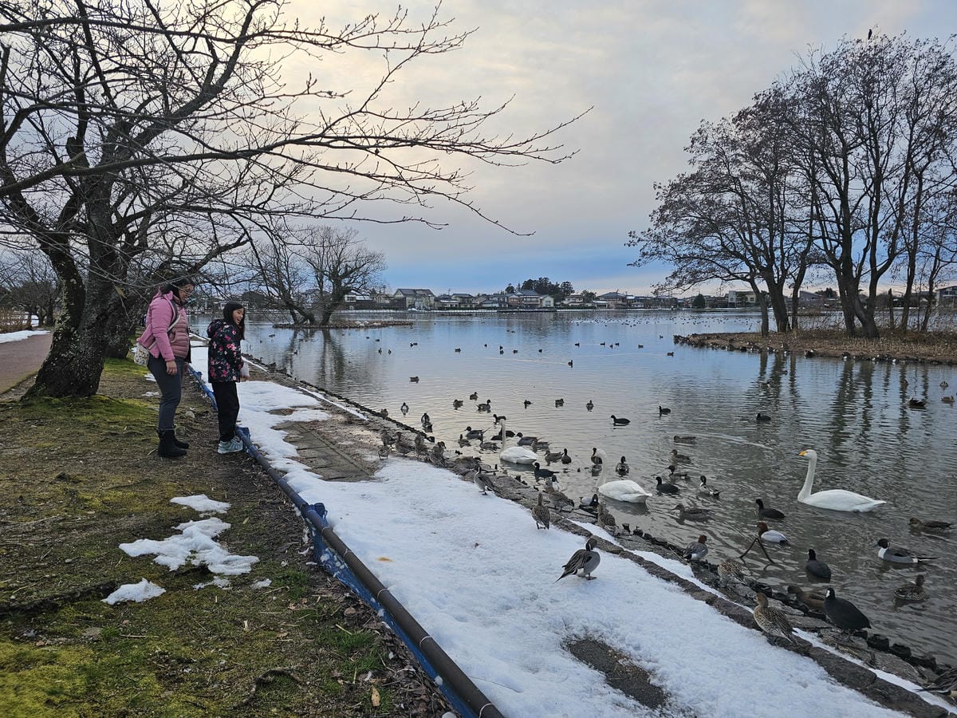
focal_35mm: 23
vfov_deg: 58.9
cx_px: 478
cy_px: 359
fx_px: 636
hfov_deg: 73.9
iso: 25
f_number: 1.7
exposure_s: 1/180
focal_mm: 6.3
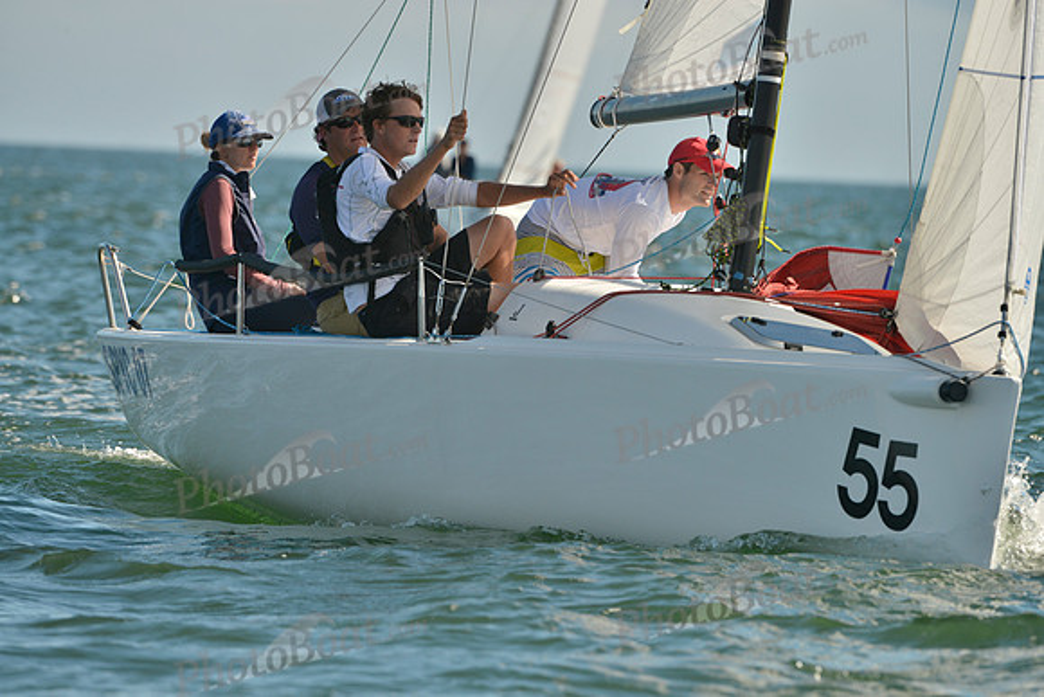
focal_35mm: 400
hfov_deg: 5.2
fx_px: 11602
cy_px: 348
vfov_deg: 3.4
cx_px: 522
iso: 280
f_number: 9
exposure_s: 1/800
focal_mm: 400
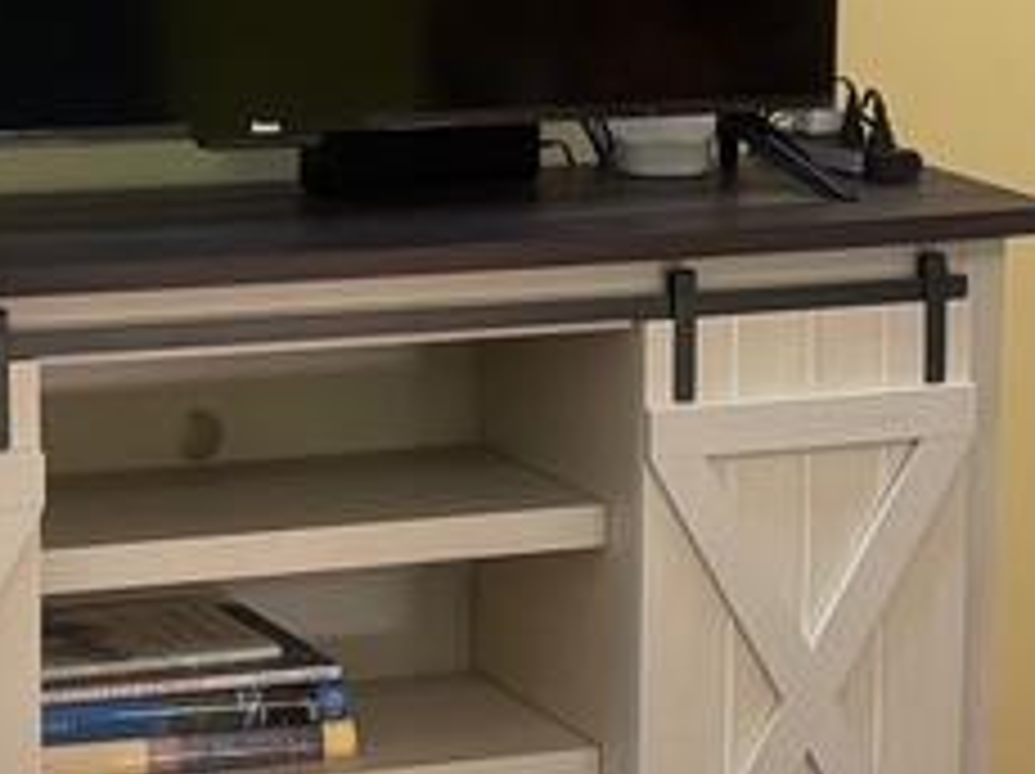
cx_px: 450
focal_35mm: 163
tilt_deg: -10.0
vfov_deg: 9.1
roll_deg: -1.0
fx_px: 4869
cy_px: 328
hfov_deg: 12.1
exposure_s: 1/60
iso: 125
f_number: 1.6
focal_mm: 5.96
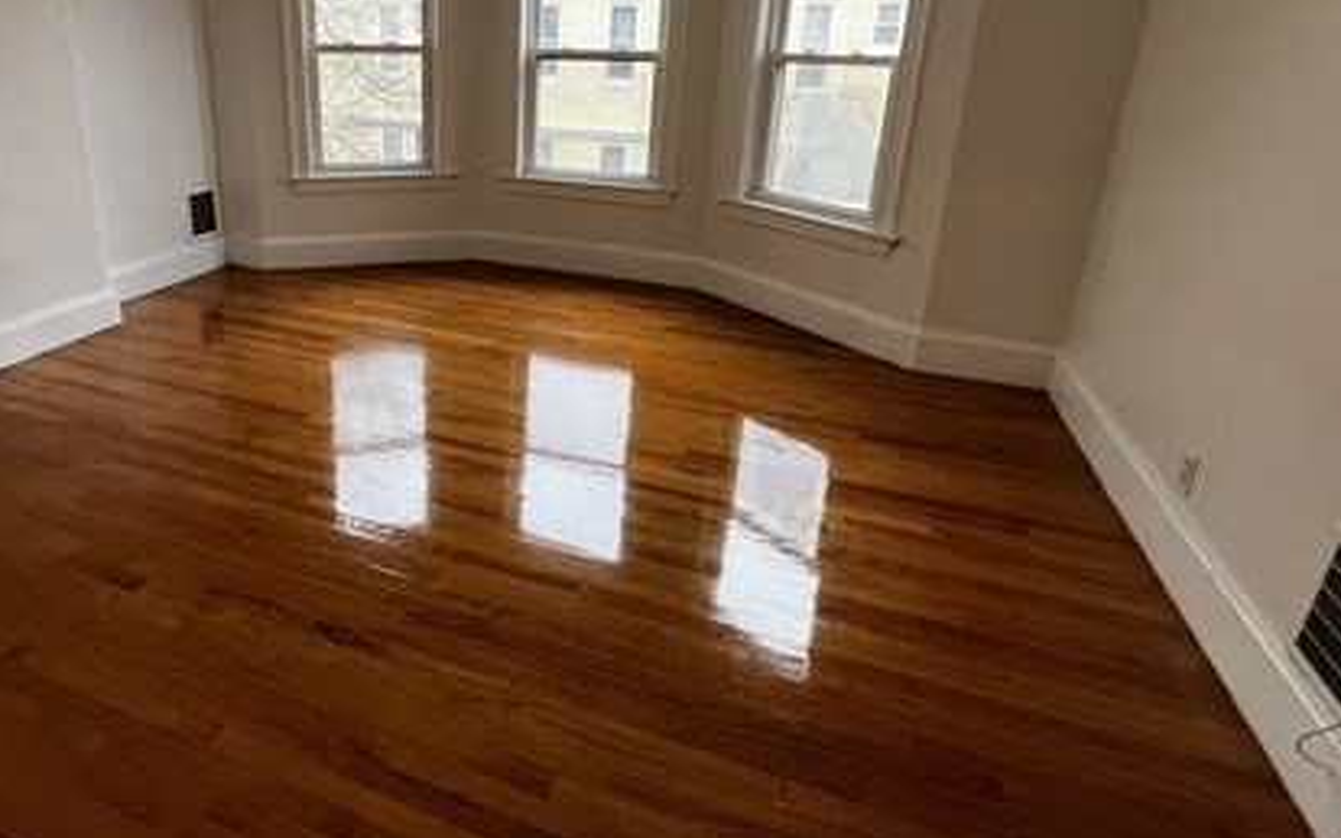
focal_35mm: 20
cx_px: 497
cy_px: 286
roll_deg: -0.8
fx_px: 731
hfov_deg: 83.3
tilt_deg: -17.2
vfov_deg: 58.4
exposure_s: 1/120
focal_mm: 1.57
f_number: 1.8
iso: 160
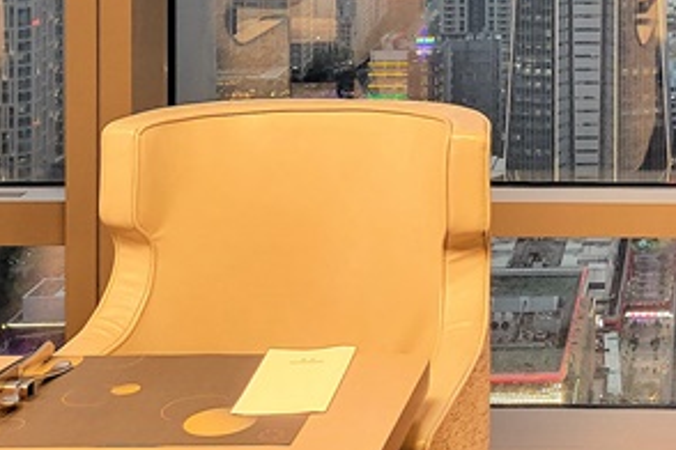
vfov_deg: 13.9
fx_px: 1727
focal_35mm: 92
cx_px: 796
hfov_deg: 20.8
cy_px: -234
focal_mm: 5.4
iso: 160
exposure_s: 1/39
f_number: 1.8
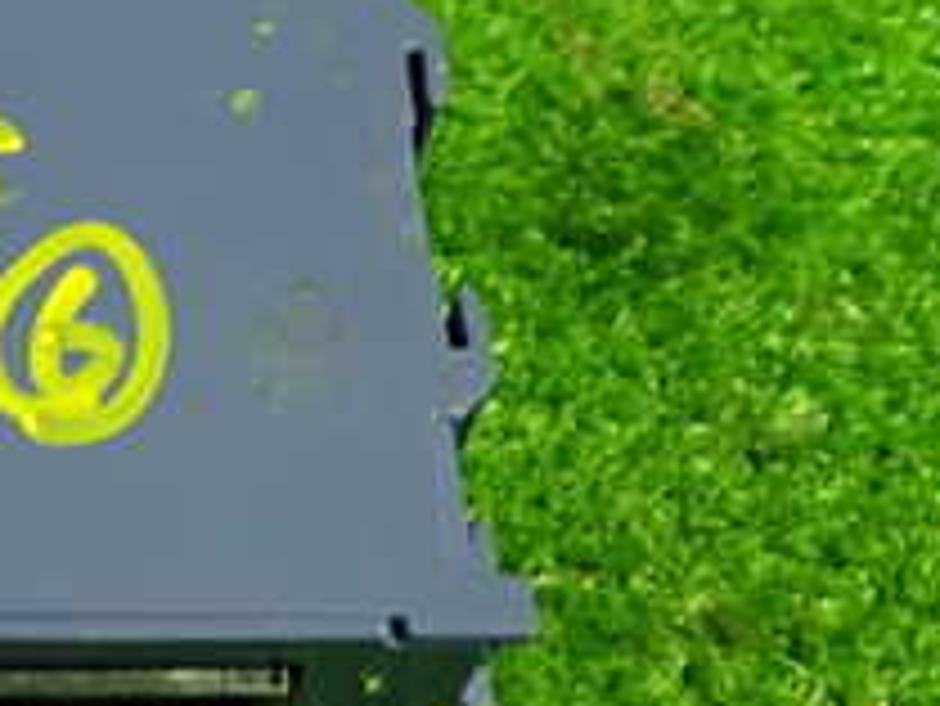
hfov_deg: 21.9
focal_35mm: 86
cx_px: -18
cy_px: 274
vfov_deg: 17.2
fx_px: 2337
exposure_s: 1/30
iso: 250
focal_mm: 5.4
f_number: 2.3
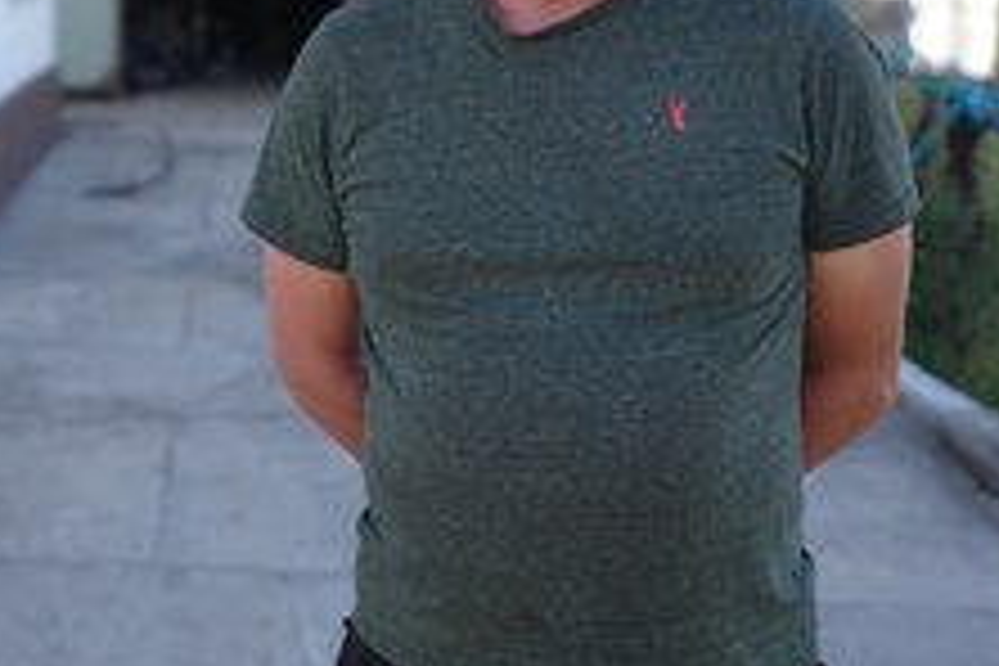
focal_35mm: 81
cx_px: 216
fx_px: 2248
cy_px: 133
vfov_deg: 16.7
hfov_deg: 24.7
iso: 1000
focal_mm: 45
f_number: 2.8
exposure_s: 1/4000
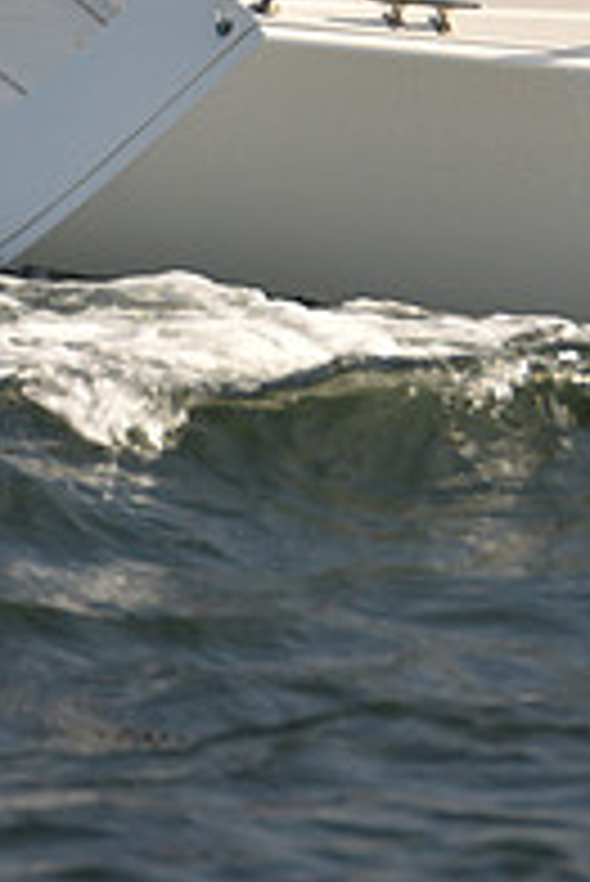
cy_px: -324
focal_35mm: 593
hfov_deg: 2.3
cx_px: 358
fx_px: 14551
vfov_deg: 3.5
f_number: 4.5
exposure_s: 1/800
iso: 250
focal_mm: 200
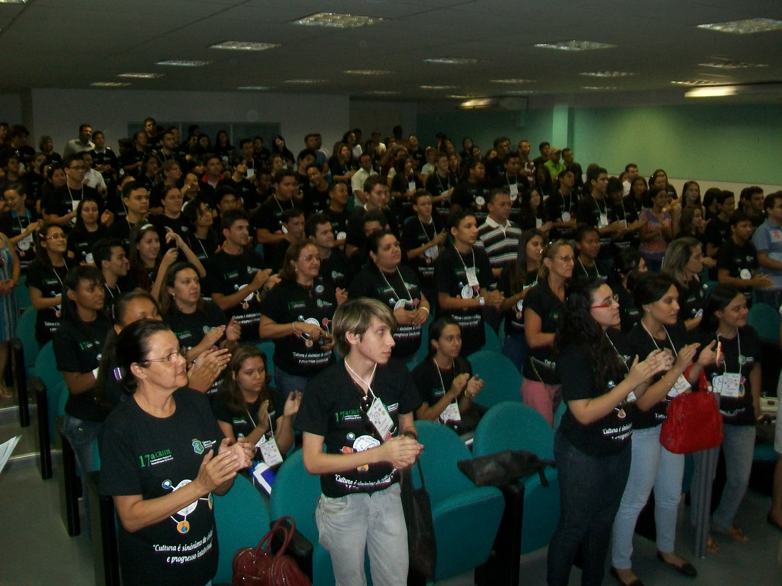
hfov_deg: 54.0
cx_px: 391
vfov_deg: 41.8
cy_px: 293
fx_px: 768
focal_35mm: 34
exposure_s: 1/60
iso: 160
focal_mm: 6.1
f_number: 2.7
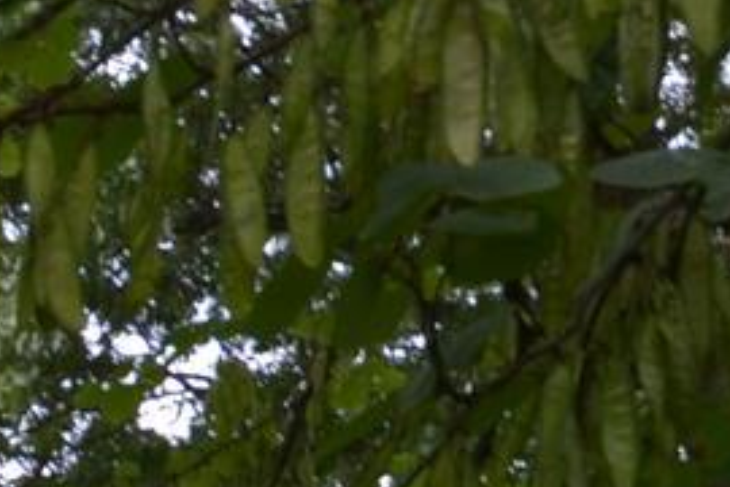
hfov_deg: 11.4
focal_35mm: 148
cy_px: 1822
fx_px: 2997
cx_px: -1036
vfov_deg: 7.3
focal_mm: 13
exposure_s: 1/40
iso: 100
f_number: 9
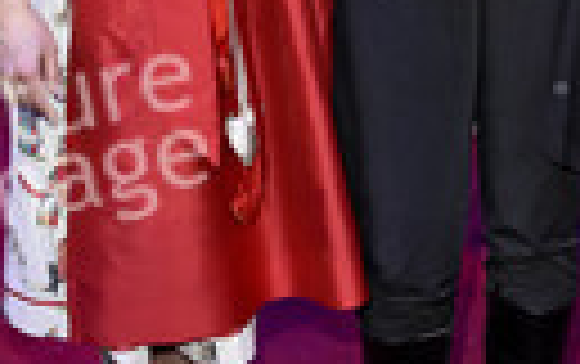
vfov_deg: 14.9
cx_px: 468
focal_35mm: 85
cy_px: -63
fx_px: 1345
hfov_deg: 23.9
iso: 1600
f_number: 6.3
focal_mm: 18
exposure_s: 1/160
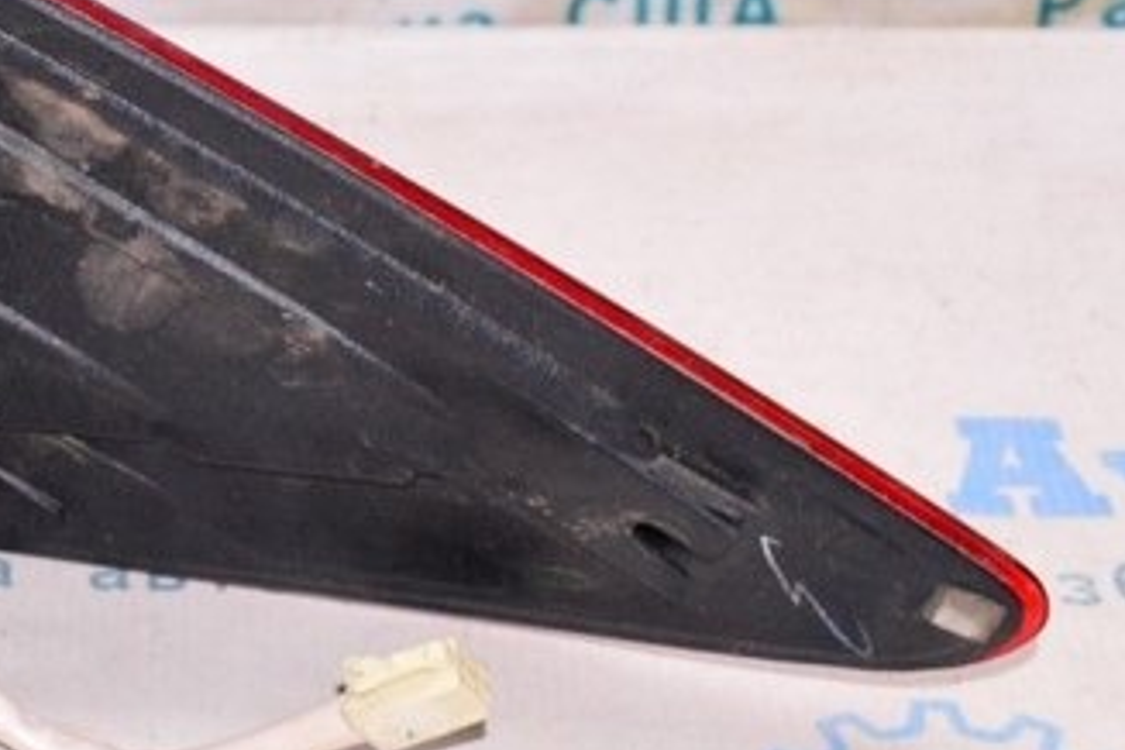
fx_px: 3812
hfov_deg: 15.9
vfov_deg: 11.2
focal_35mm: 122
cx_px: -351
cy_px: 346
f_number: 8
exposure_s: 1/125
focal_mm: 26
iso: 1600
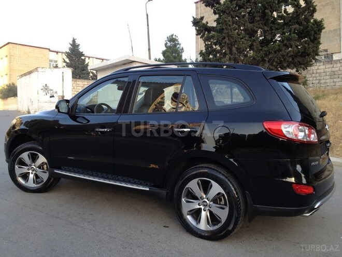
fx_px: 346
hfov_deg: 52.6
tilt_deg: -1.4
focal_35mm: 35
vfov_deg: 40.7
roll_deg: -0.9
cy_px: 128
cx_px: 171
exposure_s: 1/136
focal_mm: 4.28
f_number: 2.4
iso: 50
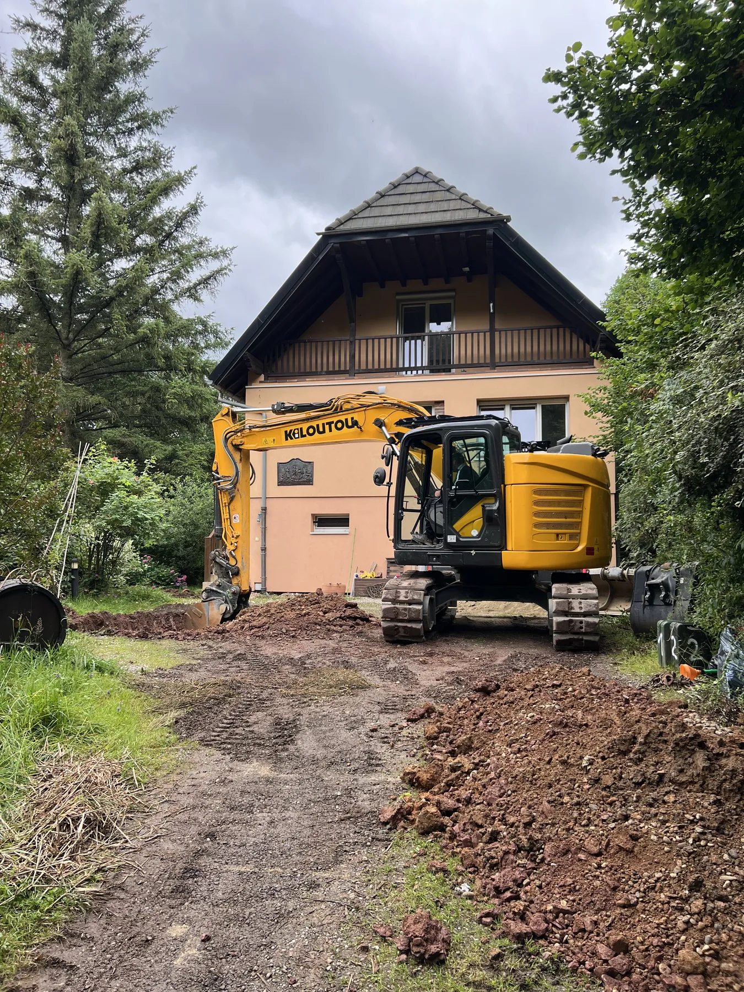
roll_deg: -0.6
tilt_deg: +5.2
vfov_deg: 67.3
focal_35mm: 26
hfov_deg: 53.1
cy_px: 496
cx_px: 372
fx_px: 745
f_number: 1.5
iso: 50
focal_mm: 5.7
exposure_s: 1/650
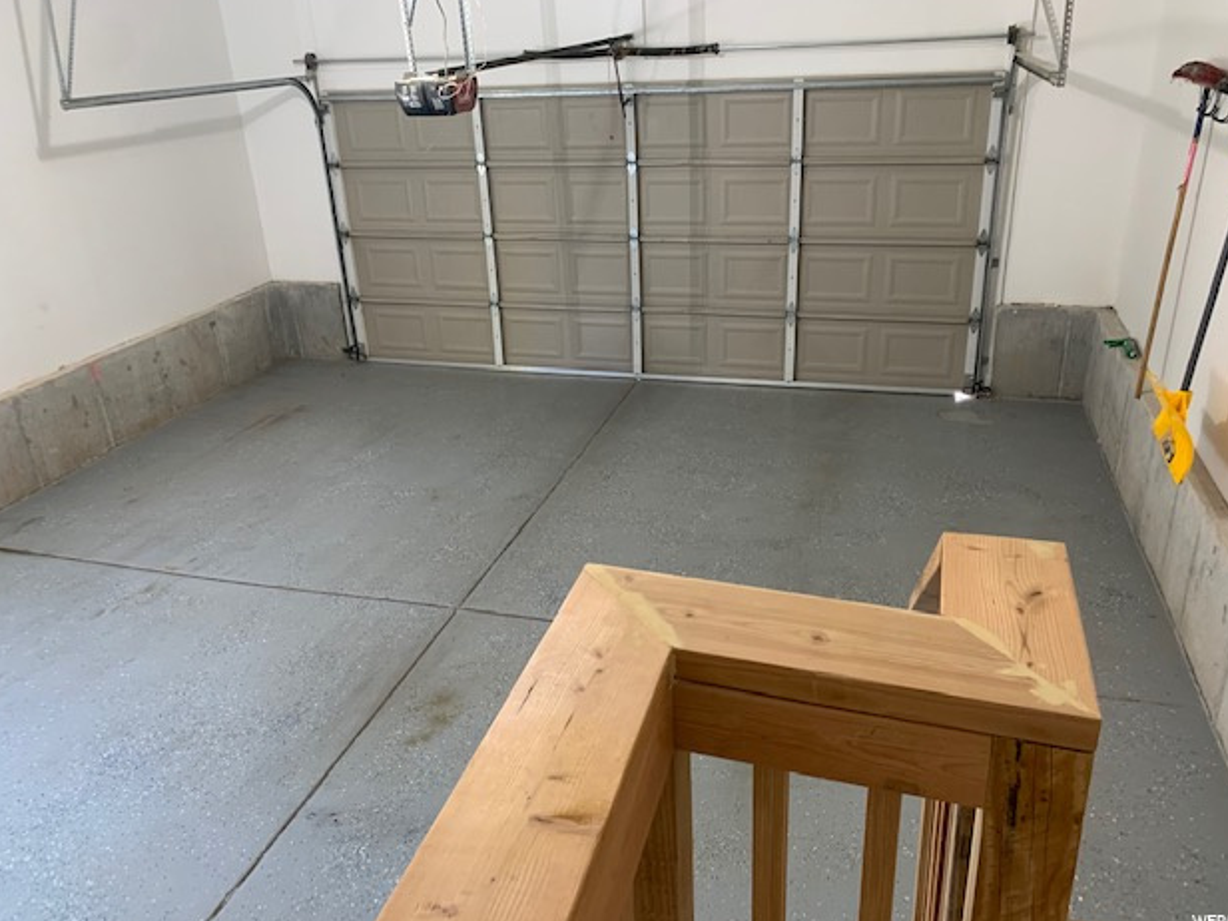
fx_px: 958
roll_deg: +1.8
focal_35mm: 27
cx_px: 618
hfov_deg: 65.3
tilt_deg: -22.8
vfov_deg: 51.4
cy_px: 451
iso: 250
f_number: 1.8
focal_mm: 4.25
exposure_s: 1/60
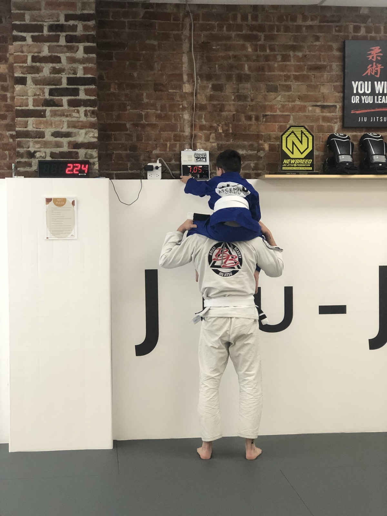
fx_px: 850
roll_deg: +0.9
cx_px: 194
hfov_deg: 25.7
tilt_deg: -2.6
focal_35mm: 57
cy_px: 258
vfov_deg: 33.8
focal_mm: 6.6
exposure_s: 1/120
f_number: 2.8
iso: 400
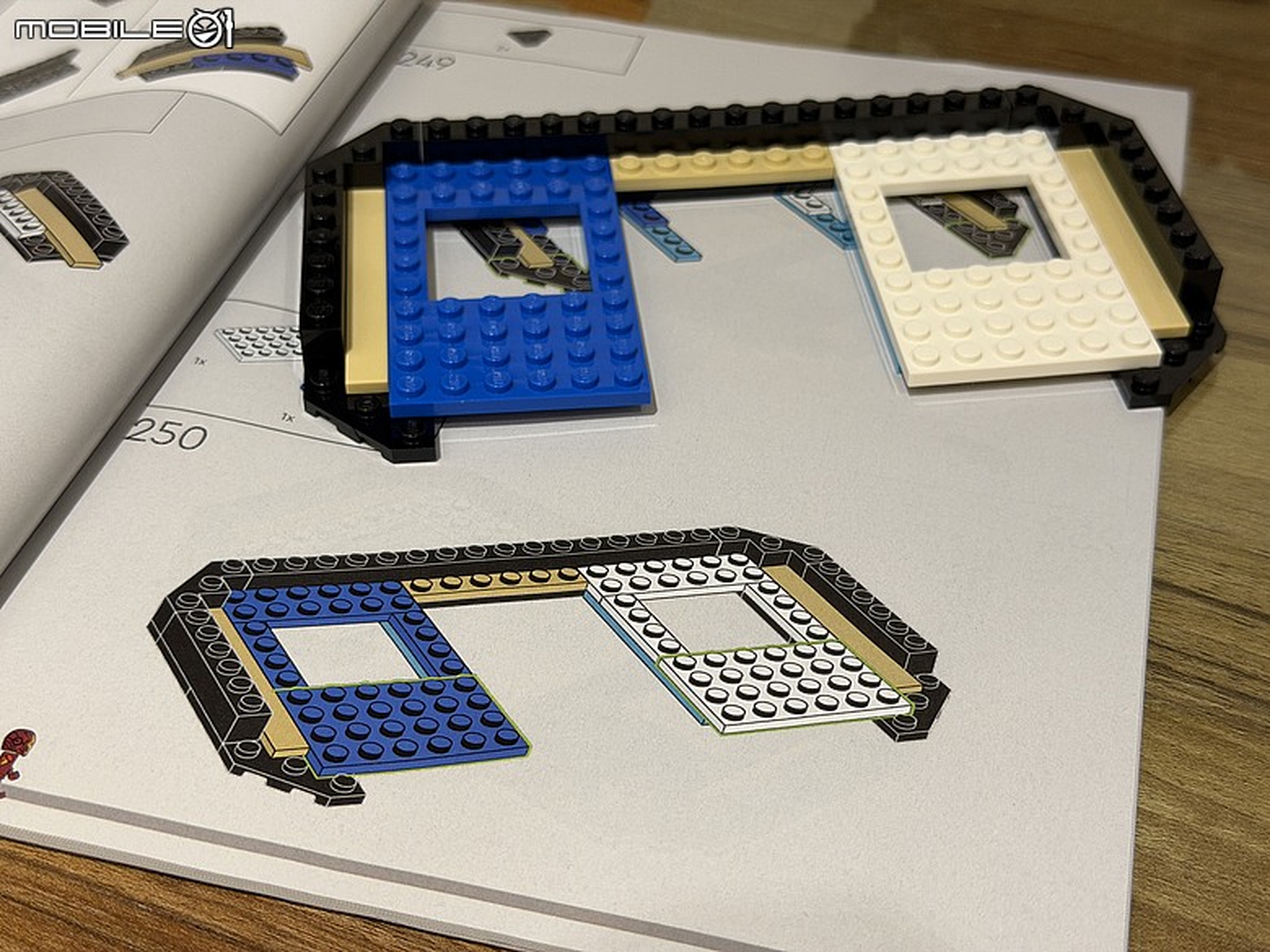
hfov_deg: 39.7
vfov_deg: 30.3
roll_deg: +1.3
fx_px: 1761
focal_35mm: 48
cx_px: 635
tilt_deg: -41.3
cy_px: 476
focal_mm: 6.76
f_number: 1.78
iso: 200
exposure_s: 1/60
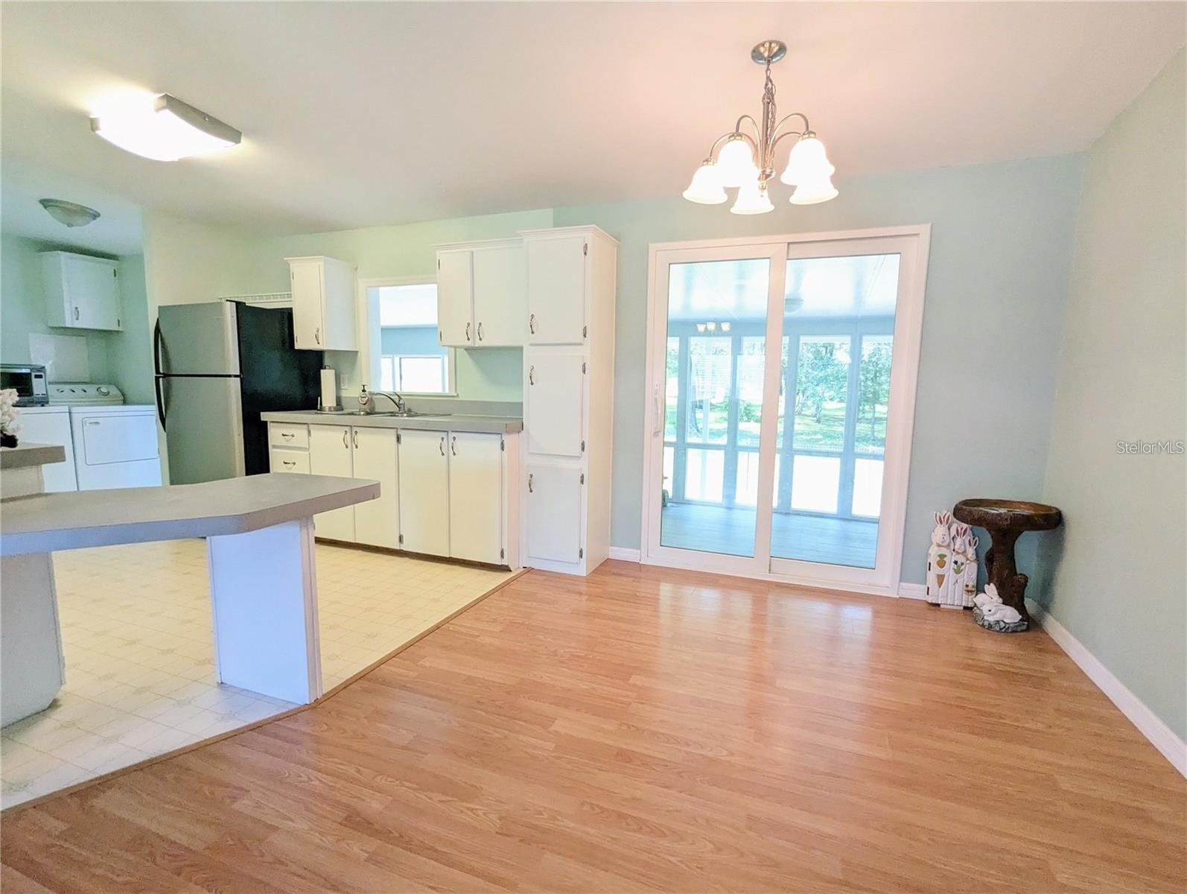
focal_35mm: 16
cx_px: 594
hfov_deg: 94.4
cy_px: 447
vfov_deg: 78.2
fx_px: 549
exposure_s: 1/120
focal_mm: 2.35
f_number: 2.2
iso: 396
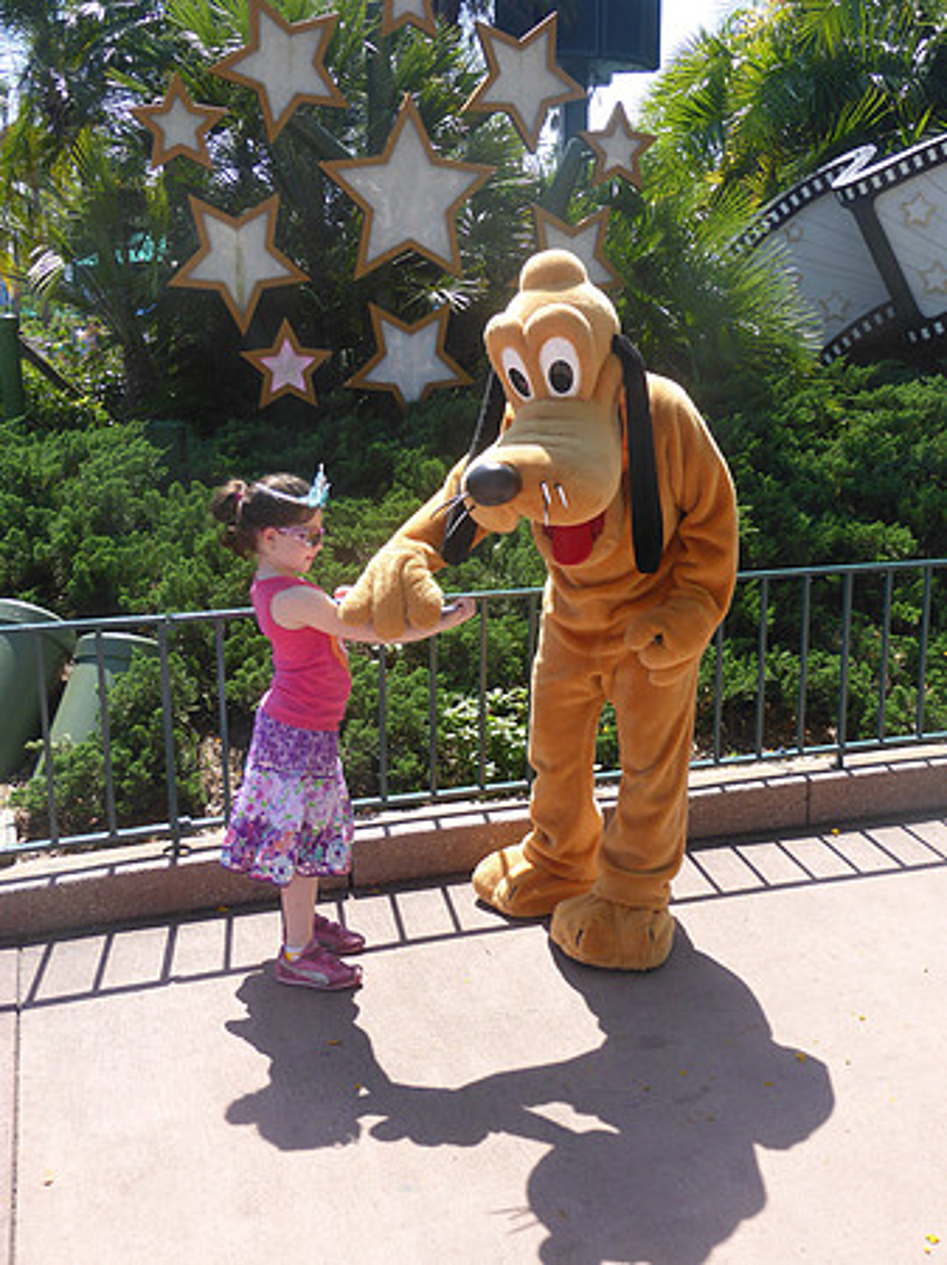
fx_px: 1278
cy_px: 632
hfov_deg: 40.7
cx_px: 474
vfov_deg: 52.7
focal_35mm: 35
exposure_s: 1/400
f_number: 3.7
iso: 100
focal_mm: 6.1
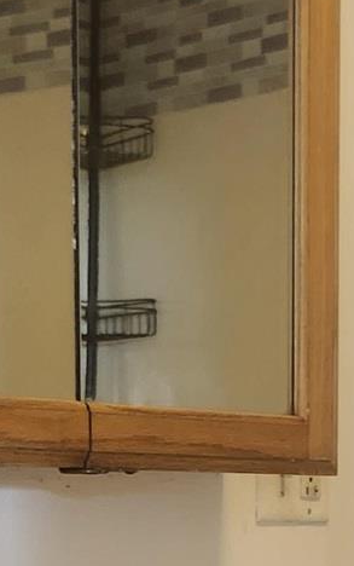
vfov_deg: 16.8
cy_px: 647
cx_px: 399
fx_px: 1850
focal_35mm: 120
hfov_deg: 10.8
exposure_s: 1/40
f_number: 1.8
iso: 500
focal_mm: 5.54
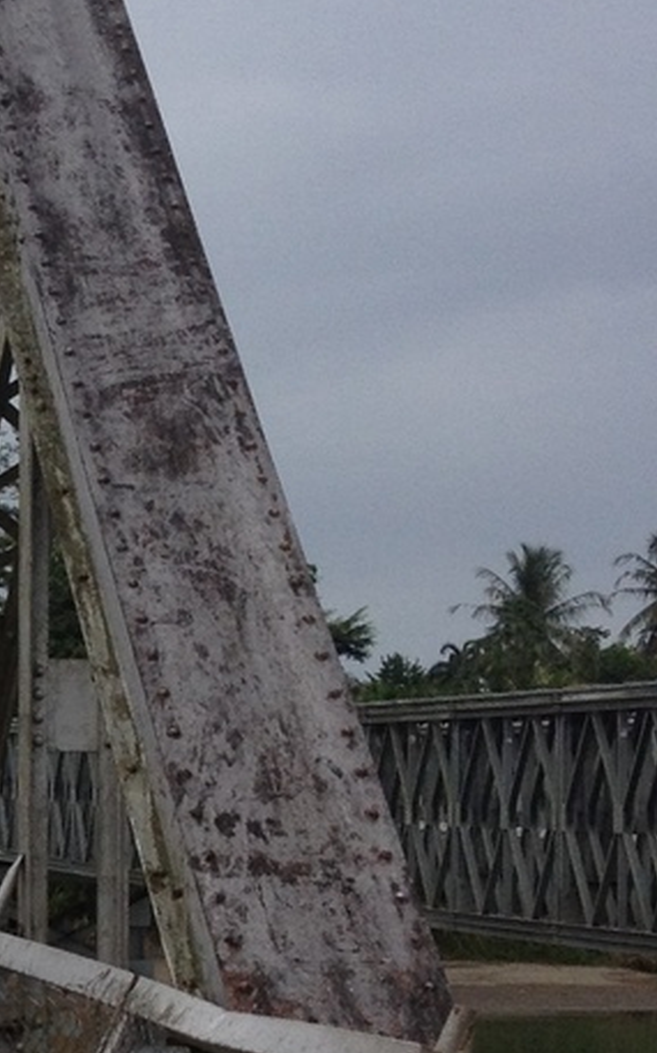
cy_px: 786
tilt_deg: -2.1
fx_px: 3730
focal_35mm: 130
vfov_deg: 16.0
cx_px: -724
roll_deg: +0.6
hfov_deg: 9.3
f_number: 2.4
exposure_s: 1/1842
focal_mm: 4.28
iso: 50
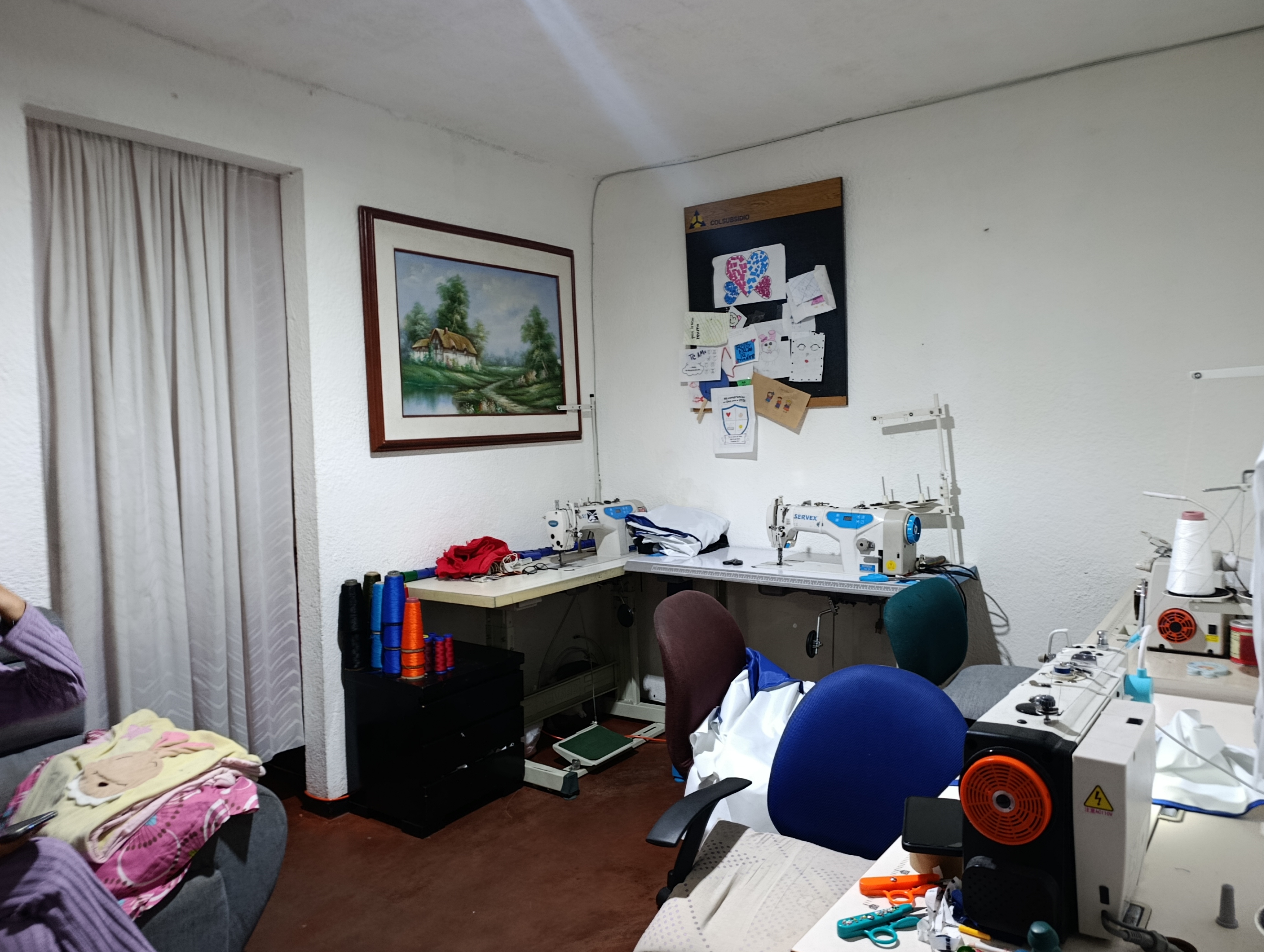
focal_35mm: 24
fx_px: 878
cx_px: 639
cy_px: 482
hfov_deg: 71.5
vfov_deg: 56.9
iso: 1033
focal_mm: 6.11
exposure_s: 1/40
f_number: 1.65
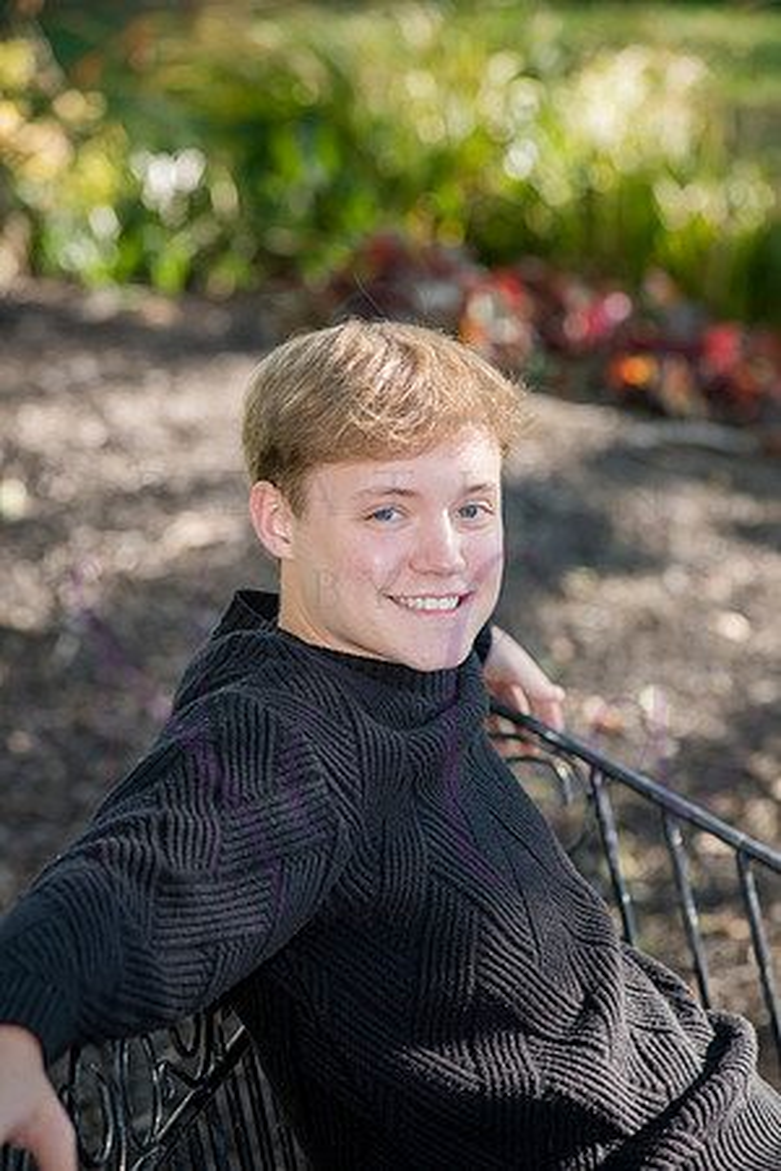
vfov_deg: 14.2
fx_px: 4718
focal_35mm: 145
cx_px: 390
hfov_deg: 9.5
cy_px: 586
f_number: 5.6
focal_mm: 145
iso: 800
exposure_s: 1/320
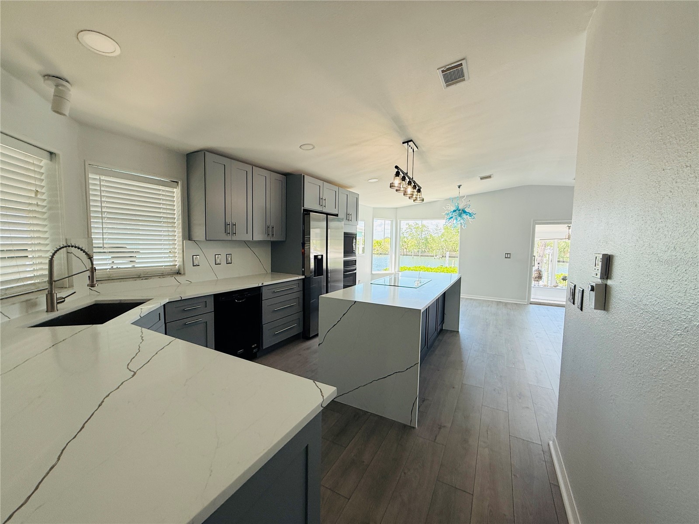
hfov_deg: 102.1
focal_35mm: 14
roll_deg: -0.2
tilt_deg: -2.1
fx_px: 283
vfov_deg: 85.7
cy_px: 262
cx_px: 350
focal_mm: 2.22
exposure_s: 1/187
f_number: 2.2
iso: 64
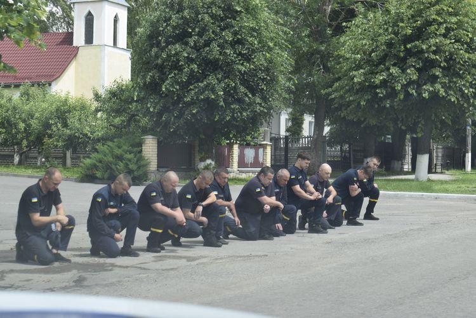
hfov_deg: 24.6
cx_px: 238
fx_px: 1091
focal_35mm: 82
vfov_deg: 16.6
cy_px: 159
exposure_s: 1/250
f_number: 8
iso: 280
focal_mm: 55
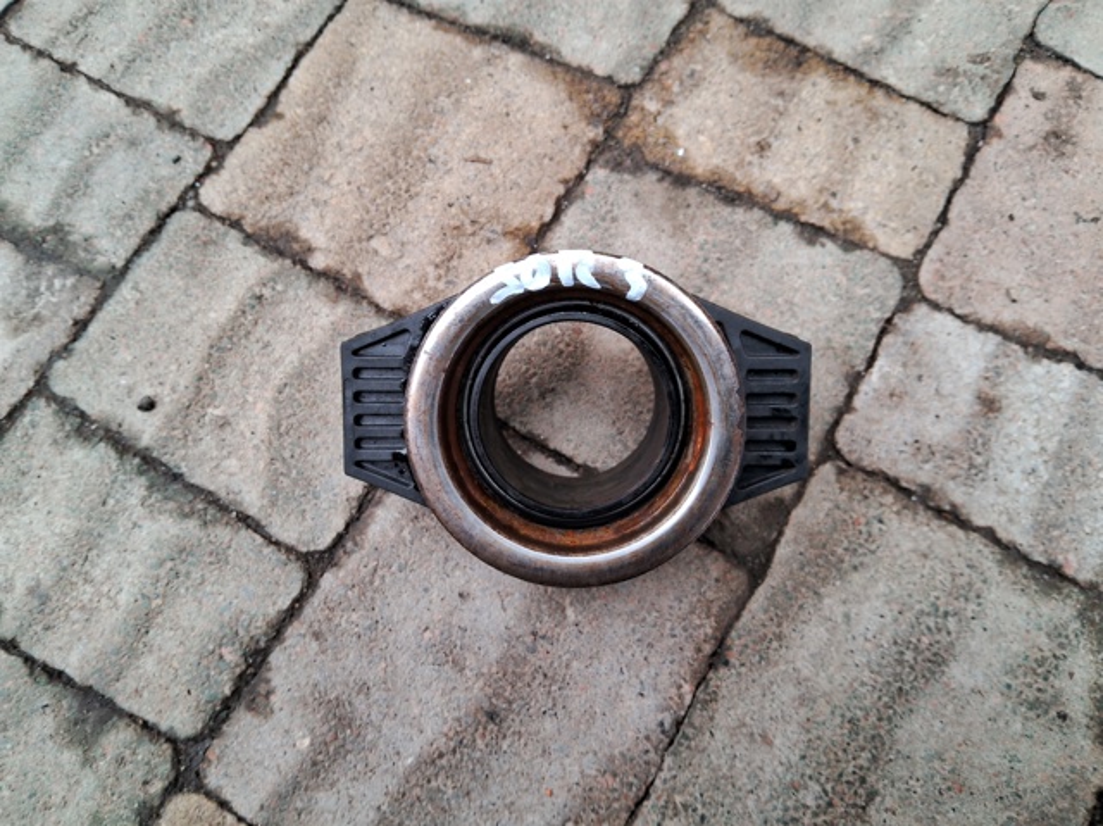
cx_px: 552
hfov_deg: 67.3
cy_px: 413
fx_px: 828
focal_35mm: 26
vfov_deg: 53.0
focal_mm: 3.98
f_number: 1.8
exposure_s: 1/50
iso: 50
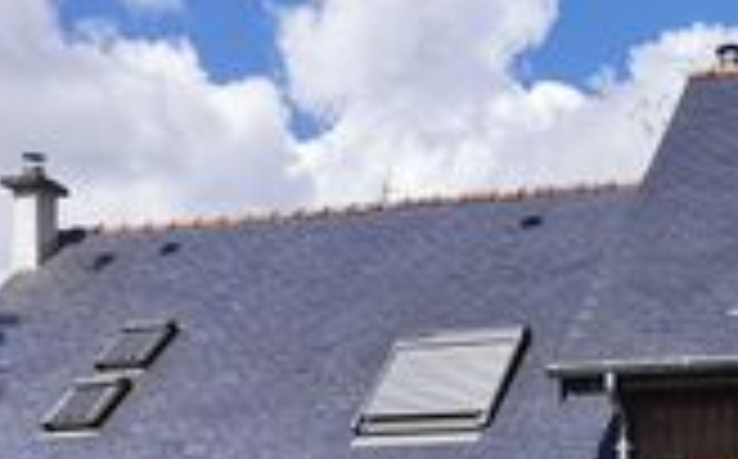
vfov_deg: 17.7
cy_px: 675
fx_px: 1326
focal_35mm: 66
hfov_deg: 29.9
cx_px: 652
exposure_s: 1/1333
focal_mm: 2.26
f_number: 2.2
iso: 50
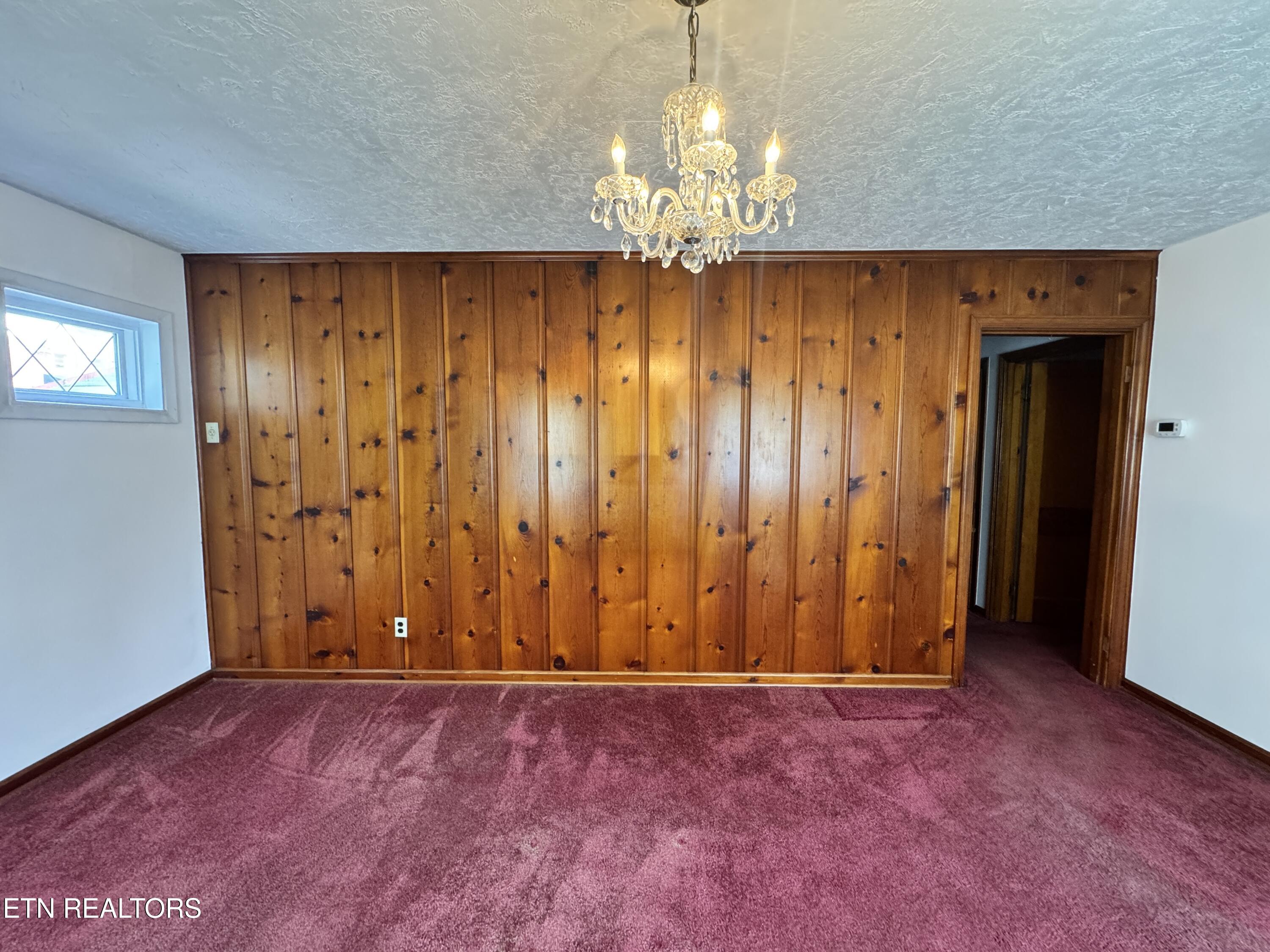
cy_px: 476
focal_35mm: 14
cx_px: 635
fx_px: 514
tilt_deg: -3.9
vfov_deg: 85.7
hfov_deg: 102.1
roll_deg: -0.3
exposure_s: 1/60
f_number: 2.2
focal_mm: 2.22
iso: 320
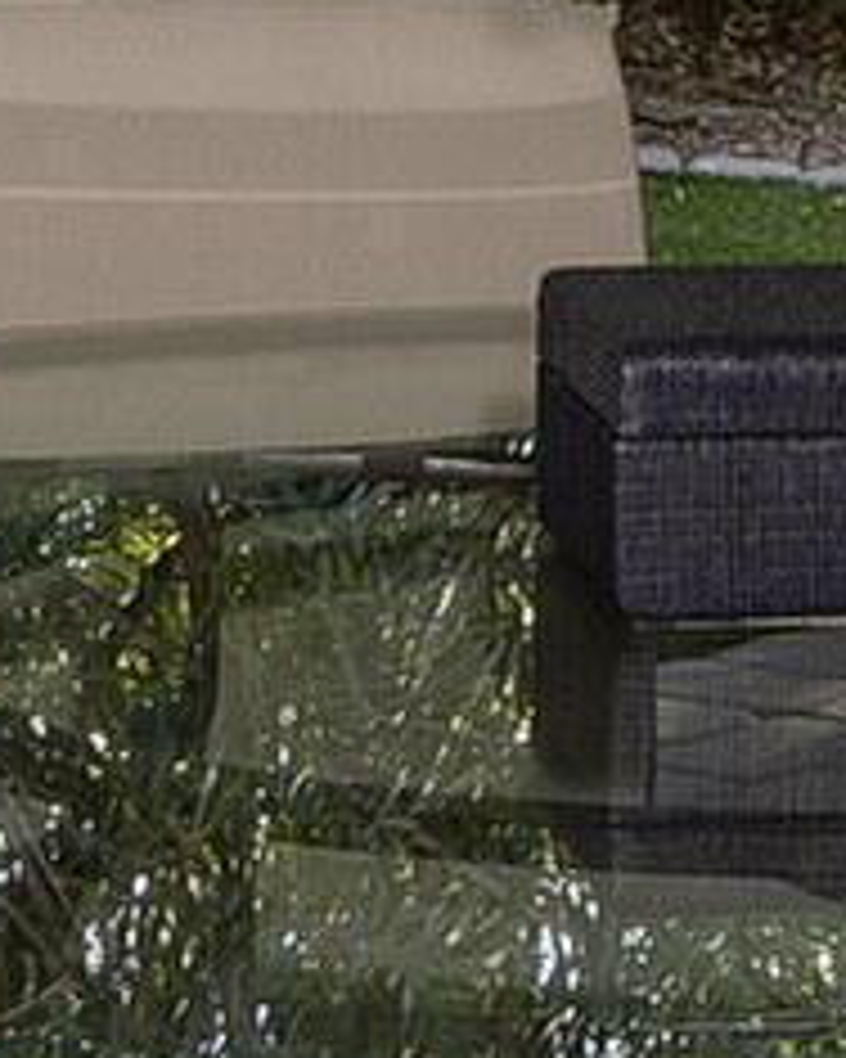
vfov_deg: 10.3
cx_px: 1125
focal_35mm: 179
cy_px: -666
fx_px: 5602
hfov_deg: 8.5
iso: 100
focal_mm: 16
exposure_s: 1/13
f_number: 7.1
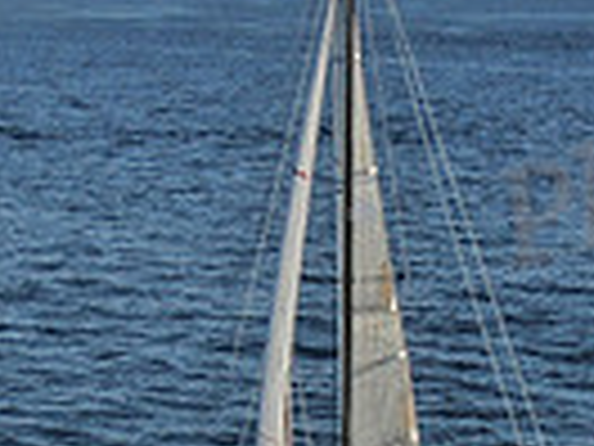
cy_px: 471
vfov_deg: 9.3
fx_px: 2711
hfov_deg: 12.5
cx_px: 243
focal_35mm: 158
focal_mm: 6.08
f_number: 3.3
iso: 100
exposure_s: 1/2000
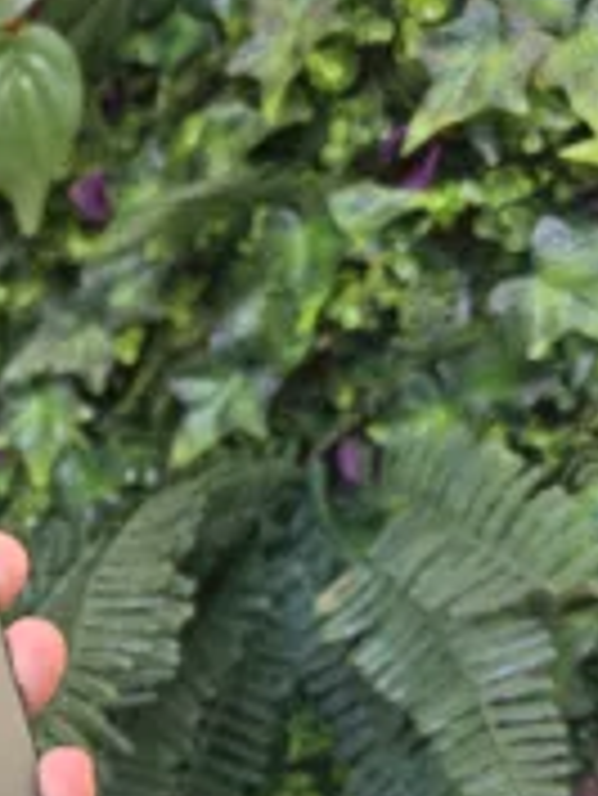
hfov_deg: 26.4
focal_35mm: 52
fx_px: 1196
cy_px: 738
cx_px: -13
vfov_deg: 34.4
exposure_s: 1/100
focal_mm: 6.3
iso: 80
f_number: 1.7
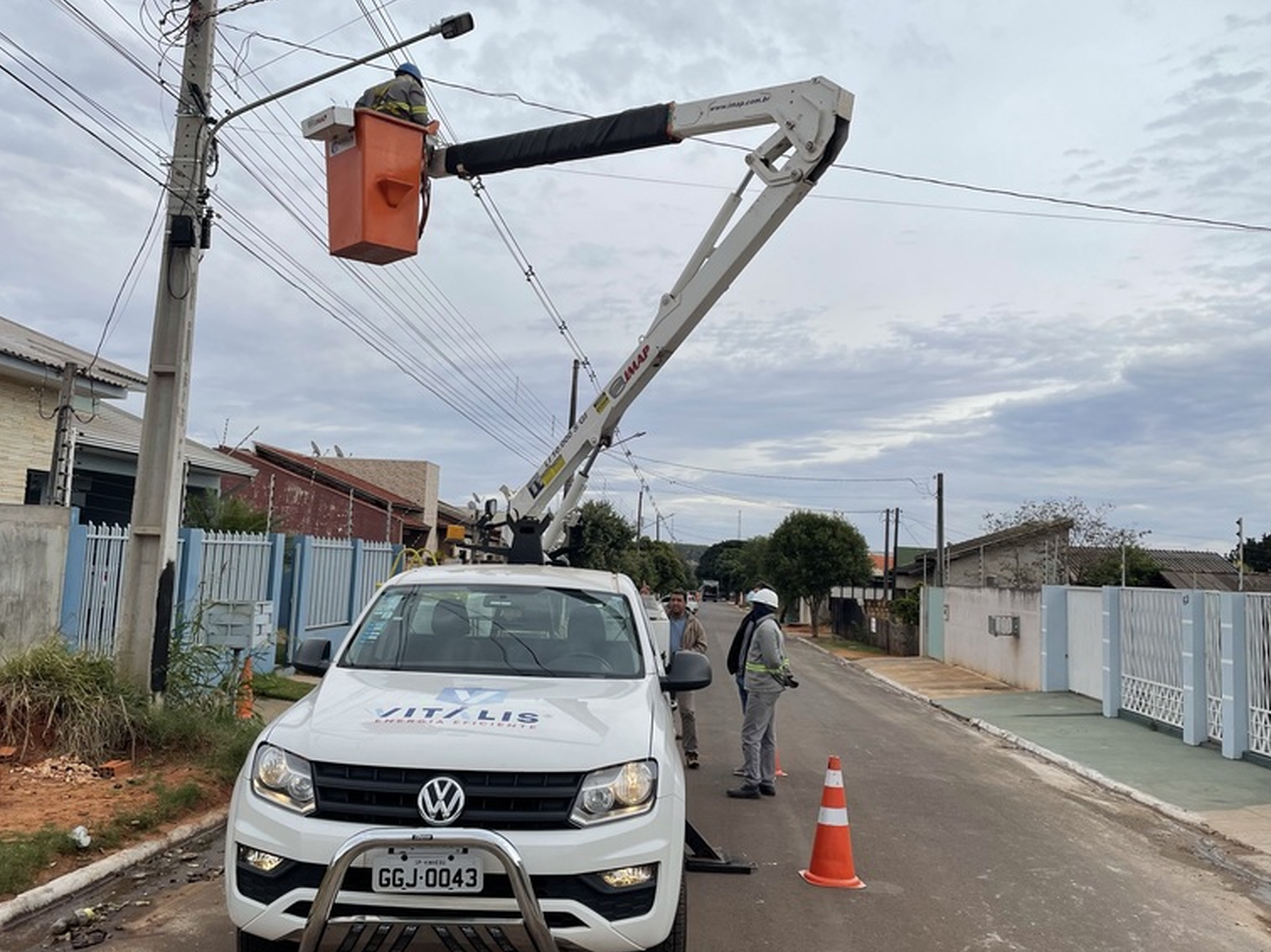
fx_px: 1138
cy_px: 455
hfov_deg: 58.3
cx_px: 581
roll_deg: -2.7
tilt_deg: +6.1
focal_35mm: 31
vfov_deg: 45.4
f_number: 1.6
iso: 32
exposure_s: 1/3731
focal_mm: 4.2
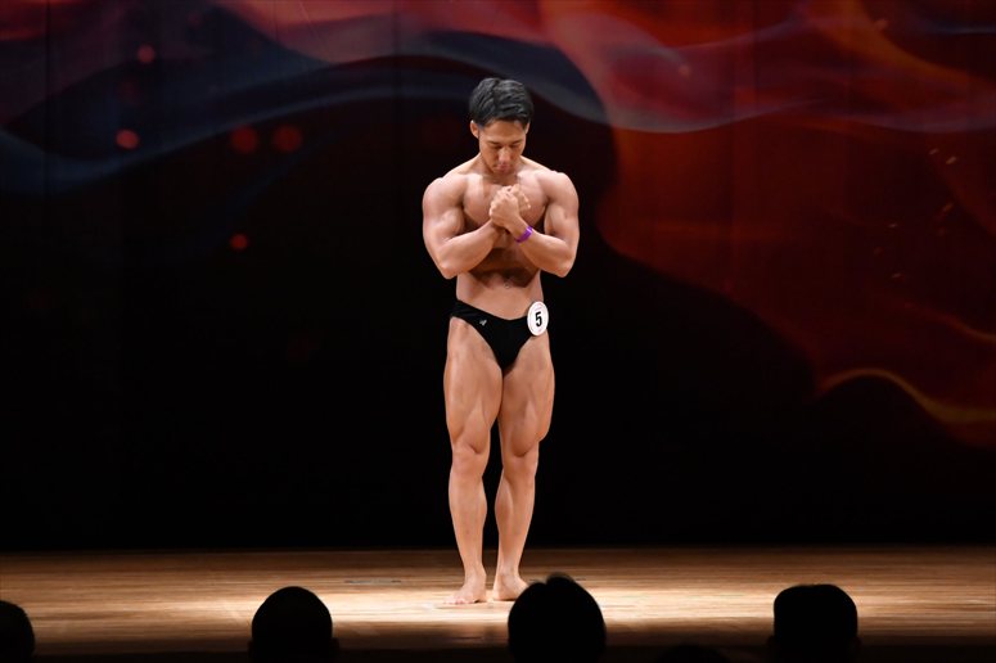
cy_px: 332
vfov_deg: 5.4
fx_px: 7052
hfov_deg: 8.1
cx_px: 498
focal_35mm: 255
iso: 4000
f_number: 5.6
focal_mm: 170
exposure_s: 1/400
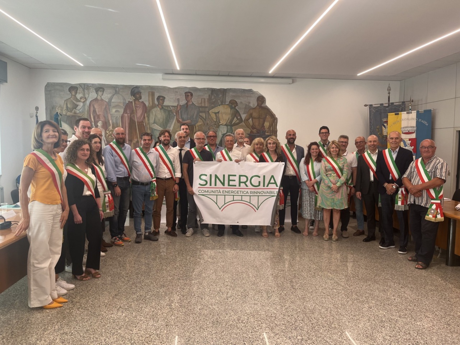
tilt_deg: -4.6
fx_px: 346
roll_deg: -0.5
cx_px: 230
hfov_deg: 67.3
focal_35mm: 26
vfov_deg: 53.1
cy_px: 172
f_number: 1.6
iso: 125
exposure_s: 1/111
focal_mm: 5.1
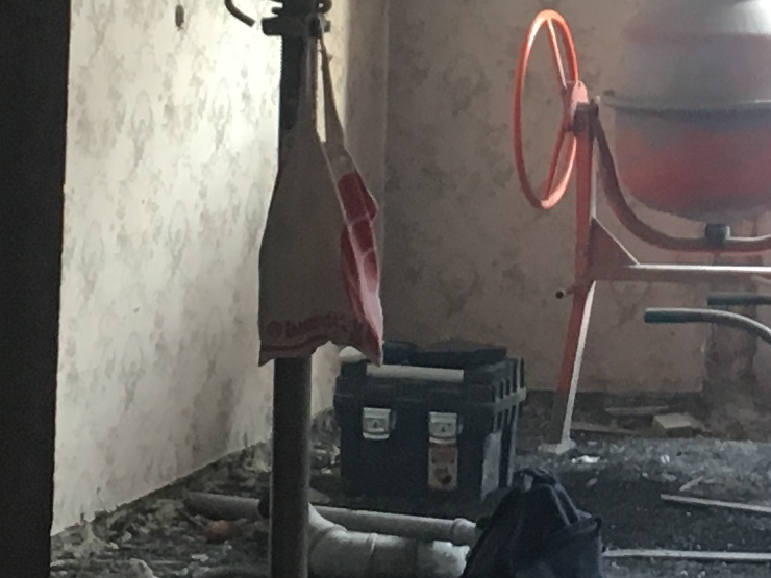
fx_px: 3519
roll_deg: -1.5
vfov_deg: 9.1
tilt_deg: +2.8
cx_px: 974
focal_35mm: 158
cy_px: -299
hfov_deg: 12.2
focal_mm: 4.15
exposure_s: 1/33
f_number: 2.2
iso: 100
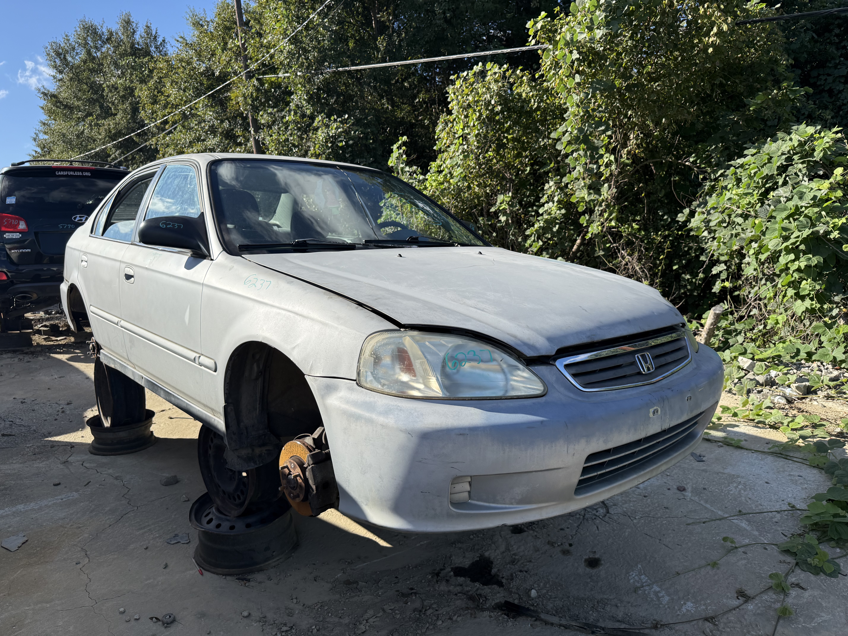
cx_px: 424
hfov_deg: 71.6
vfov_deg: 56.8
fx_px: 588
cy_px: 318
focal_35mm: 24
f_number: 1.78
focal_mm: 6.76
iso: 125
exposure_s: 1/4673
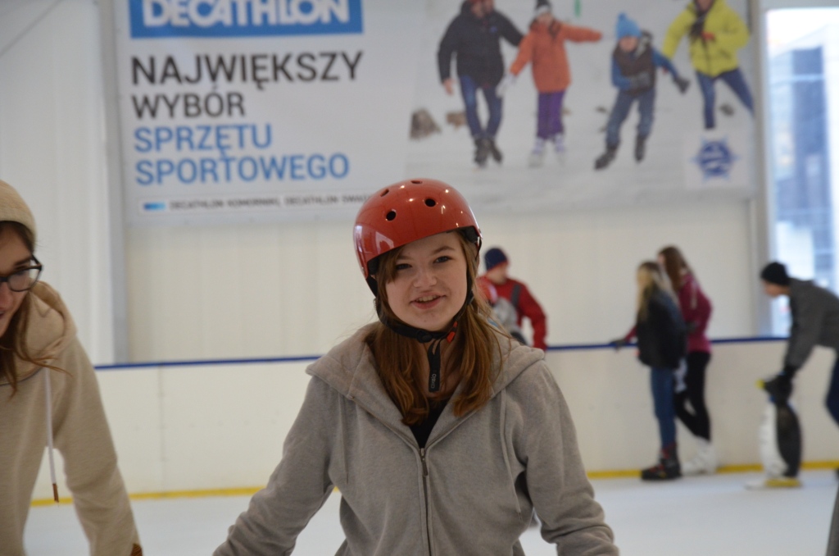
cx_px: 420
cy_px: 278
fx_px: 3663
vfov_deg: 8.7
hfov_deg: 13.1
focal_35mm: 158
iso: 1600
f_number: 5.6
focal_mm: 105
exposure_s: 1/250
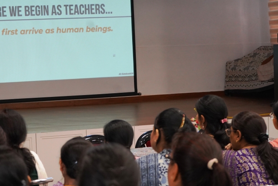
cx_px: 67
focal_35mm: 104
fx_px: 803
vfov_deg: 13.2
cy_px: 68
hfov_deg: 19.5
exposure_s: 1/160
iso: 2500
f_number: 5.6
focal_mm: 62
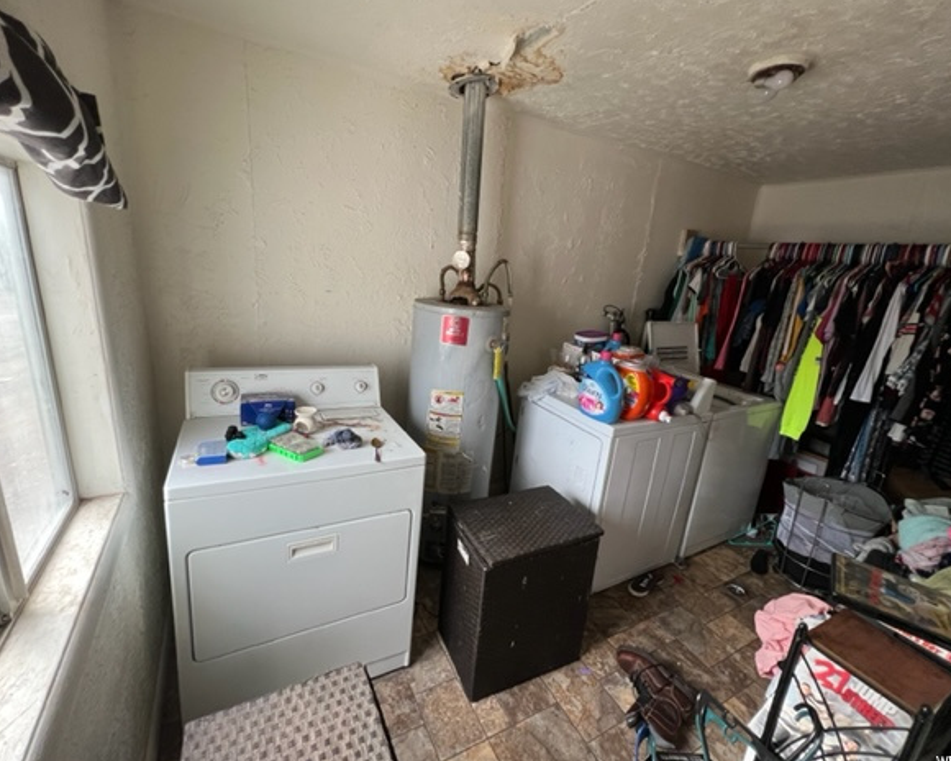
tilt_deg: -14.0
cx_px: 464
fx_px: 394
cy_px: 374
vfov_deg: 88.0
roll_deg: -5.3
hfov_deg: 100.7
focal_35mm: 14
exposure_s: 1/120
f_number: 1.8
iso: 100
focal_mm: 1.57
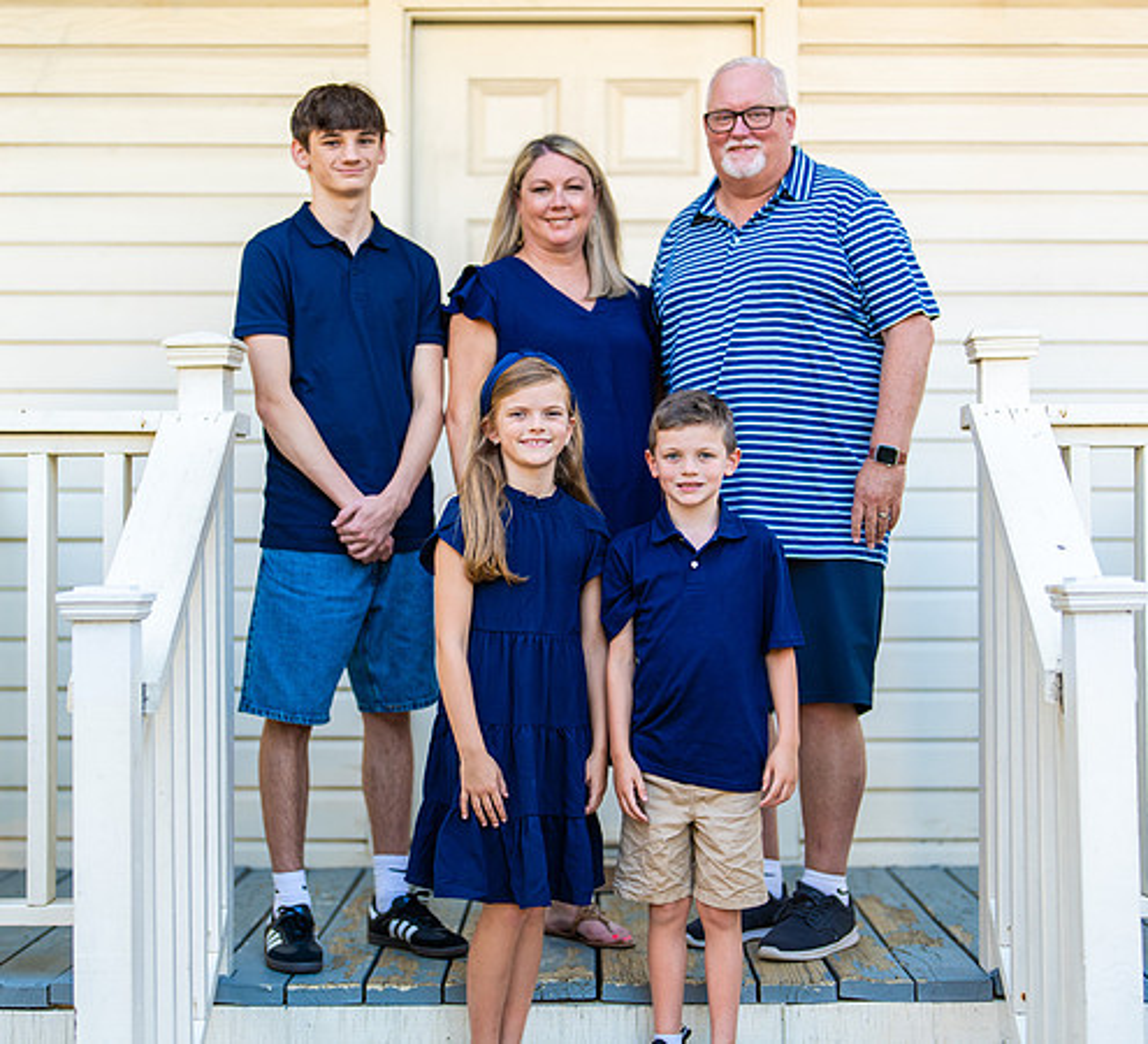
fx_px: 2239
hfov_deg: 28.8
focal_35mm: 62
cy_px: 514
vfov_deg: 26.2
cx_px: 572
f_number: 1.2
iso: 200
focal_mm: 50
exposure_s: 1/1000
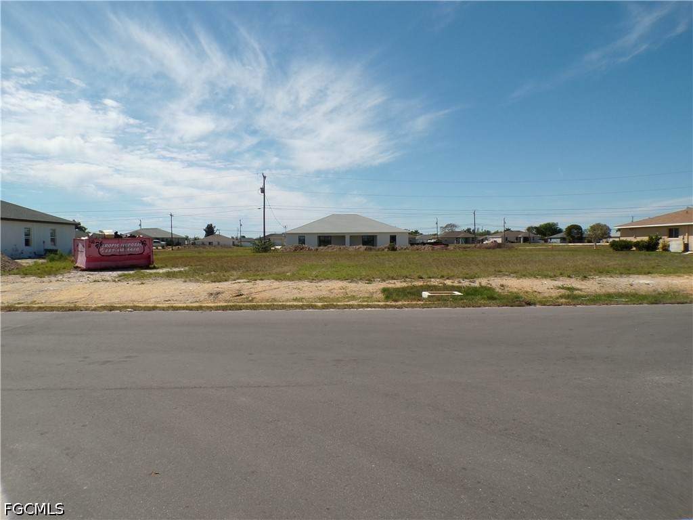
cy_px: 260
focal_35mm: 24
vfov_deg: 56.8
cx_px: 346
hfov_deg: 71.6
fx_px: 480
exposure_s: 1/680
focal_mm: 4.3
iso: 100
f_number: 5.8
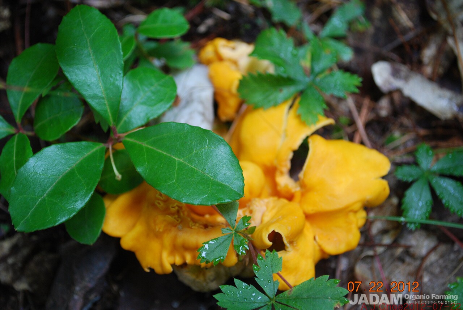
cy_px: 155
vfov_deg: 21.6
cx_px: 232
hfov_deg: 31.9
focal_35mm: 63
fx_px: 811
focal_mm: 42
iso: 400
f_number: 5.3
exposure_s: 1/20
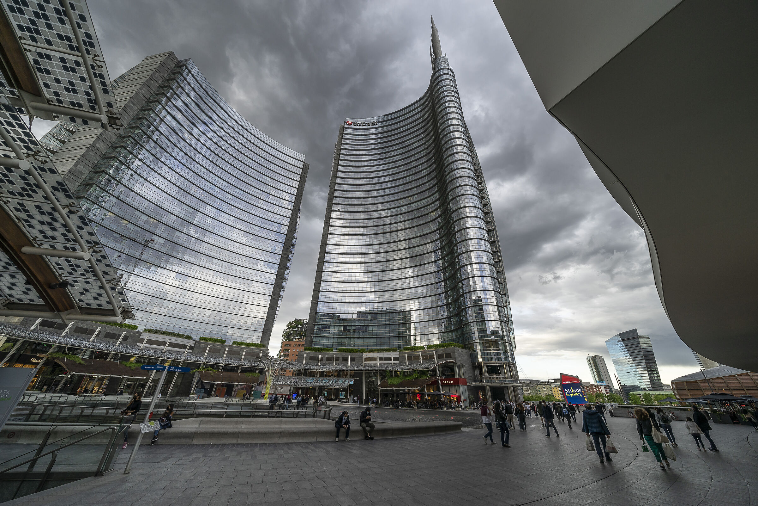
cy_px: 253
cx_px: 379
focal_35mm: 12
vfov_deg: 90.0
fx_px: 253
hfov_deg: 112.6
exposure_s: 1/60
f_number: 8
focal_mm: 12
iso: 160
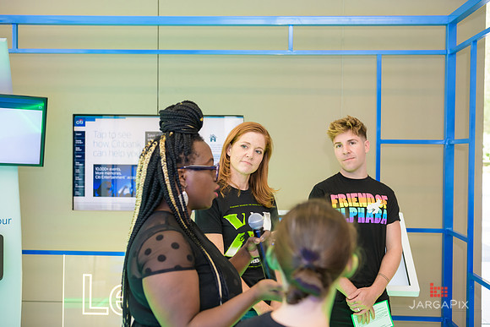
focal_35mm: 45
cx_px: 245
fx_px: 613
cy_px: 164
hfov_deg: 43.6
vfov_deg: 29.9
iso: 400
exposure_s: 1/125
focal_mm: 45
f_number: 3.2
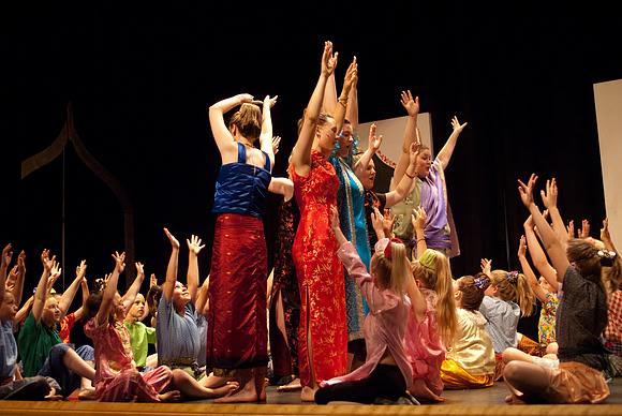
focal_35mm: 51
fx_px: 882
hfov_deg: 38.8
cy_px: 208
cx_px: 311
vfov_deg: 26.5
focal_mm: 34
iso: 1000
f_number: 2.8
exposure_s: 1/125
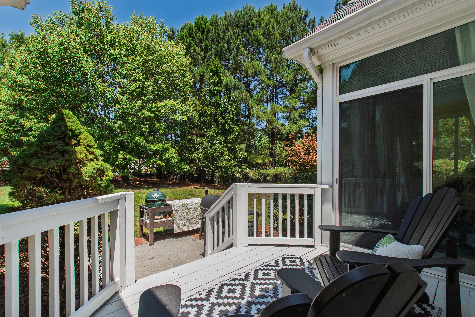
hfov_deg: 100.4
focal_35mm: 15
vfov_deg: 77.3
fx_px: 198
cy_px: 158
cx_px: 238
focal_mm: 10
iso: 100
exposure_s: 1/125
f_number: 8
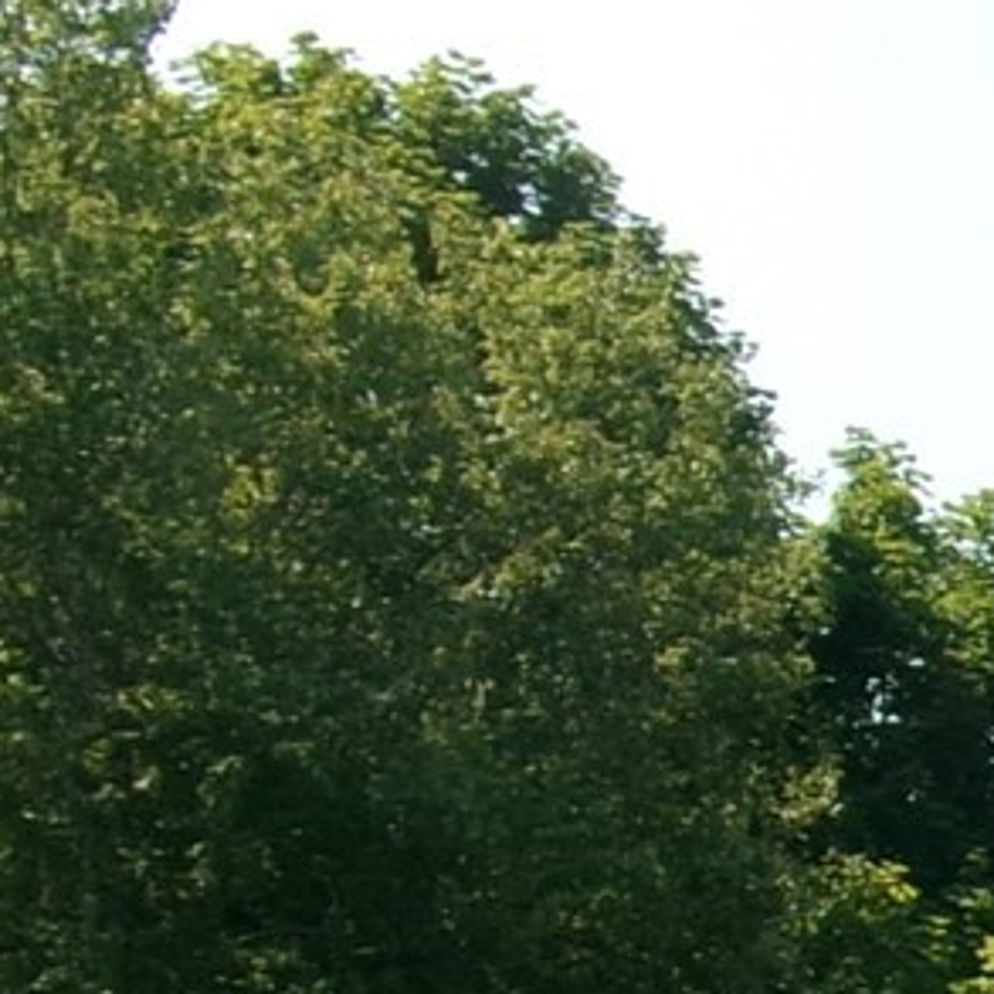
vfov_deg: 9.7
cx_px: 2500
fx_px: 5620
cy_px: 1666
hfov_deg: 9.0
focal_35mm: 173
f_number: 10.8
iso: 100
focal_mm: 5.1
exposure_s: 1/100
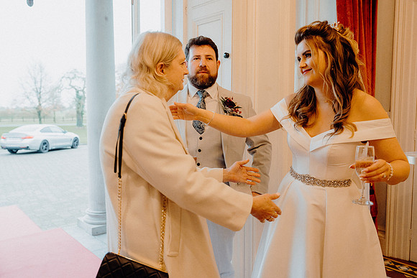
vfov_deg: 43.6
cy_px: 139
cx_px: 208
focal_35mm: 30
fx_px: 348
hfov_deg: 61.9
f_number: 3.5
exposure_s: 1/200
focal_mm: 30
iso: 2500
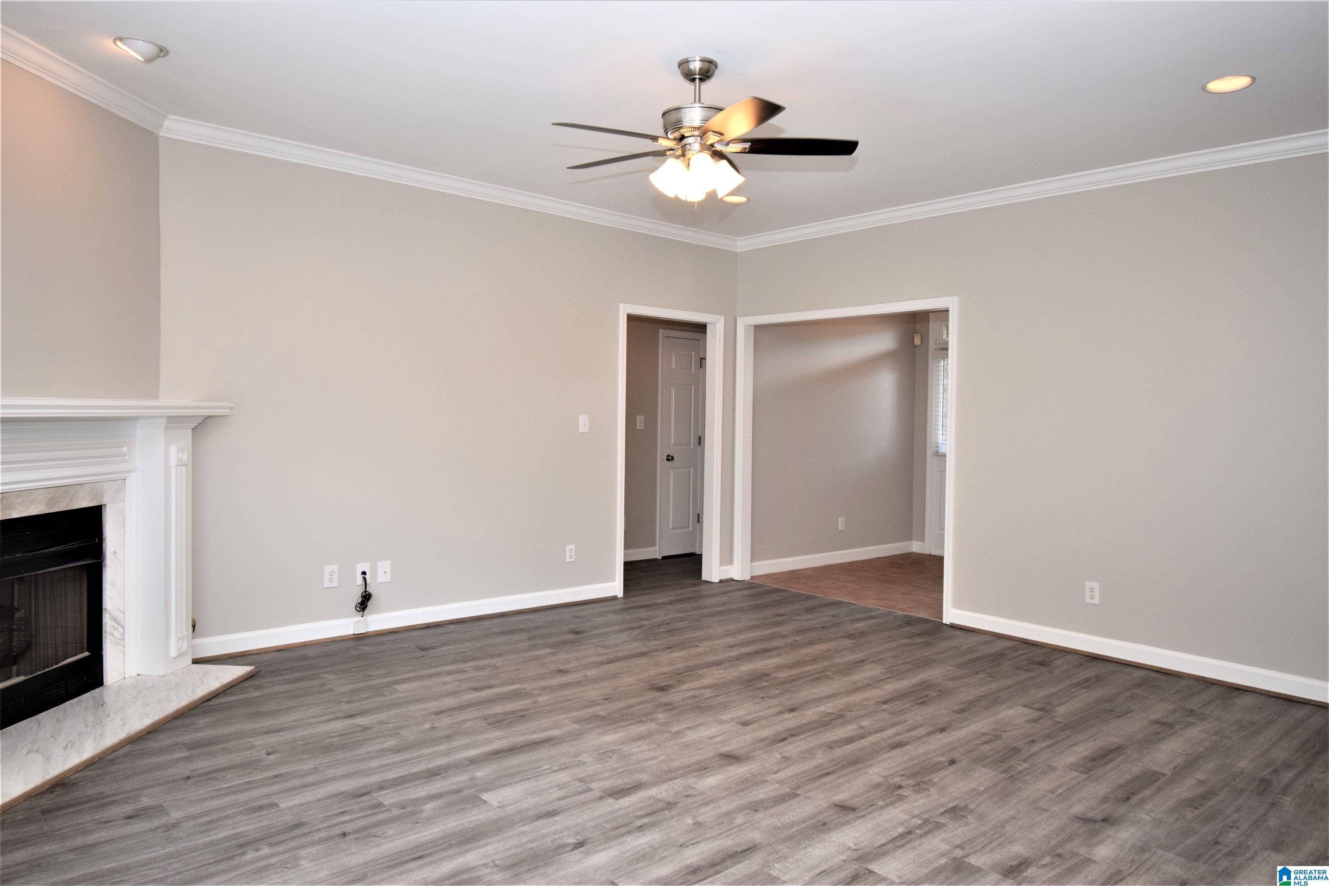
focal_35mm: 22
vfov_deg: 56.1
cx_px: 664
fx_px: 831
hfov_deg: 77.3
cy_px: 443
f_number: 5.6
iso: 800
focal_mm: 15
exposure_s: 1/125
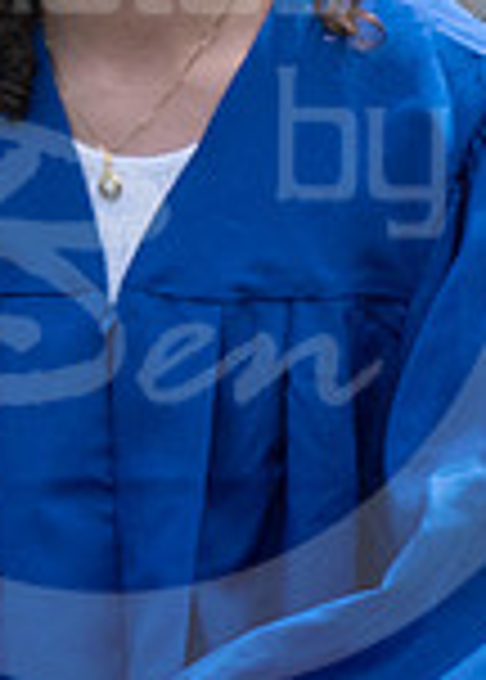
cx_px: -505
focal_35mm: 686
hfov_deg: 2.1
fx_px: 13245
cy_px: 14
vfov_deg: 2.9
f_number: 13
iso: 200
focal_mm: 70
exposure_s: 1/250
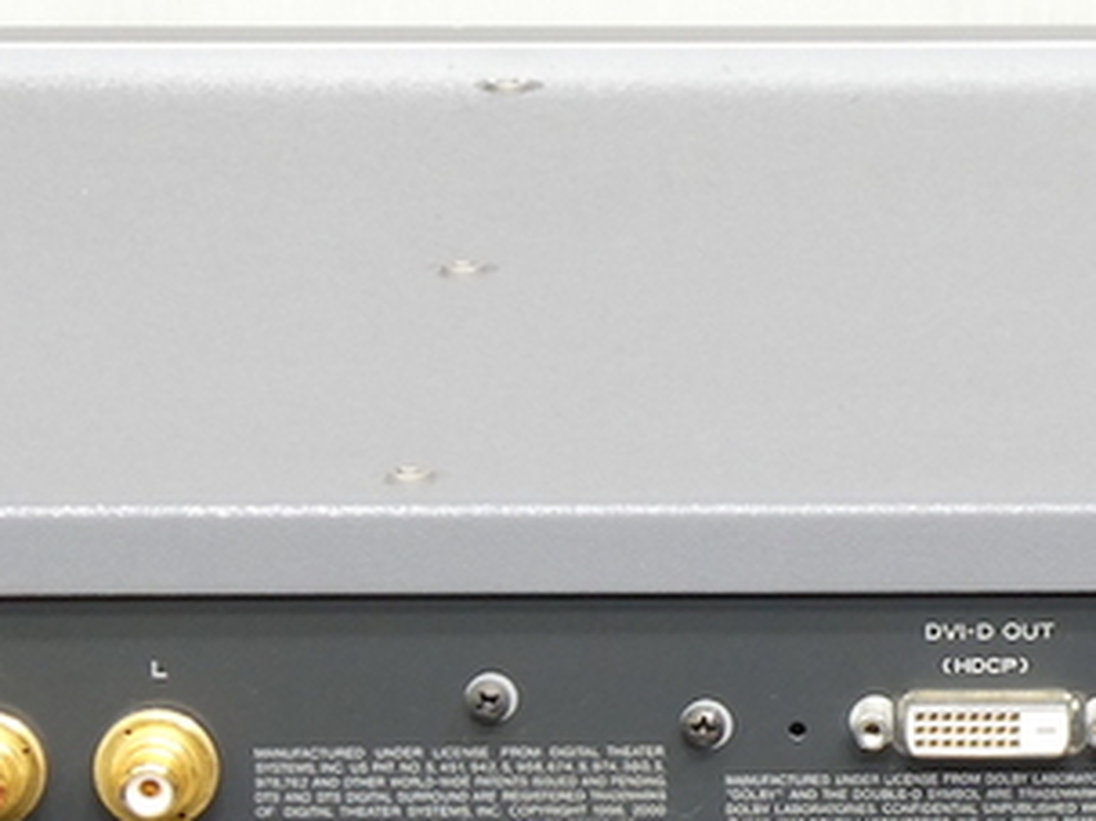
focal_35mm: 479
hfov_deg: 4.1
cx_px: 1110
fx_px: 15160
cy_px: 720
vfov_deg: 3.1
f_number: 5.4
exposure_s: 1/5
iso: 200
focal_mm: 27.1
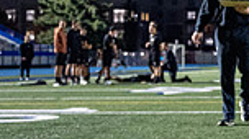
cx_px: 338
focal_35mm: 138
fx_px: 910
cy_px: 16
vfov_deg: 8.7
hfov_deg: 14.8
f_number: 2.8
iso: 2000
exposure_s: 1/250
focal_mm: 31.5
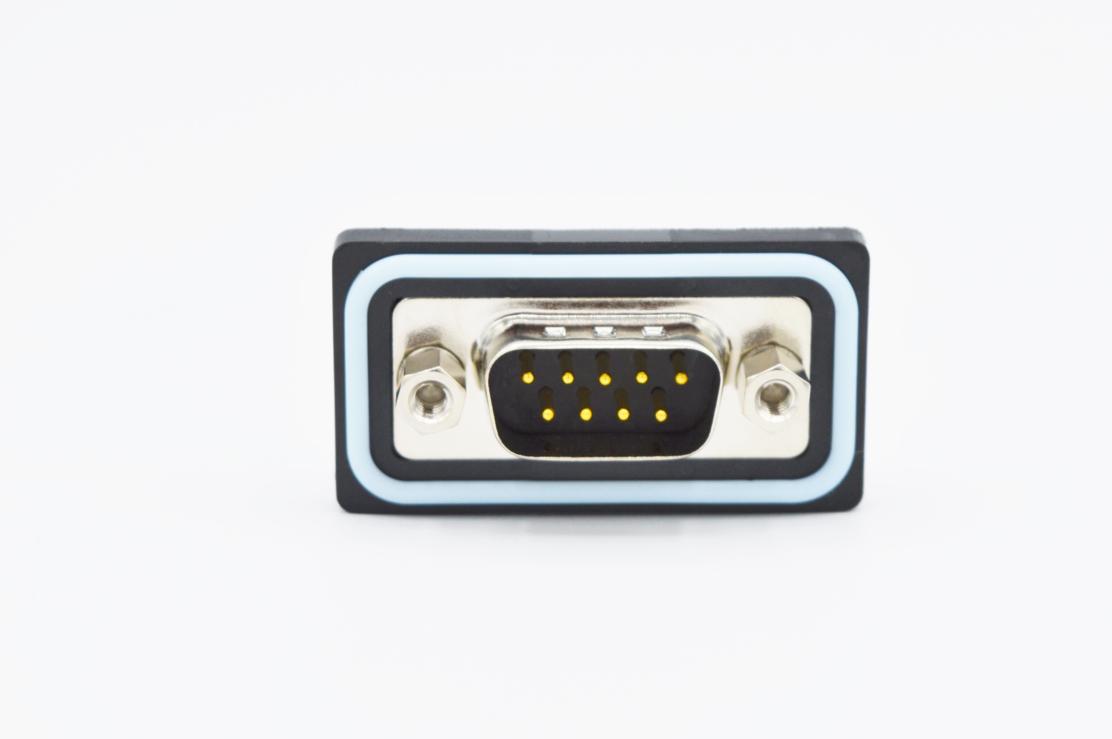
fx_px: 2794
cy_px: 379
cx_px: 587
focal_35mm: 91
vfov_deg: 15.1
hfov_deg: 22.5
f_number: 8
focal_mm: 55
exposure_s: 1/250
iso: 100
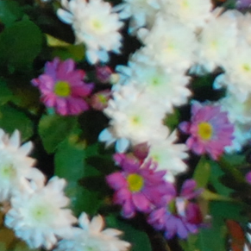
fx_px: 3644
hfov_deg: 3.7
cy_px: 7
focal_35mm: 444
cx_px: -758
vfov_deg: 3.9
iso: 800
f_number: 4.5
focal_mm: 35
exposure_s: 1/10
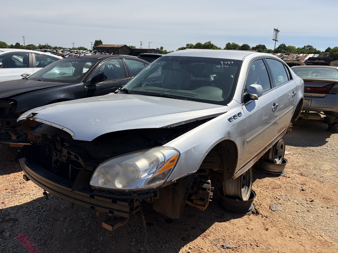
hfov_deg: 67.3
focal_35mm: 26
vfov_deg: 53.1
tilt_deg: -14.6
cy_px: 126
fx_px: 254
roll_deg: -2.7
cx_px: 169
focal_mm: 5.96
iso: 64
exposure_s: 1/7813
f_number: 1.6
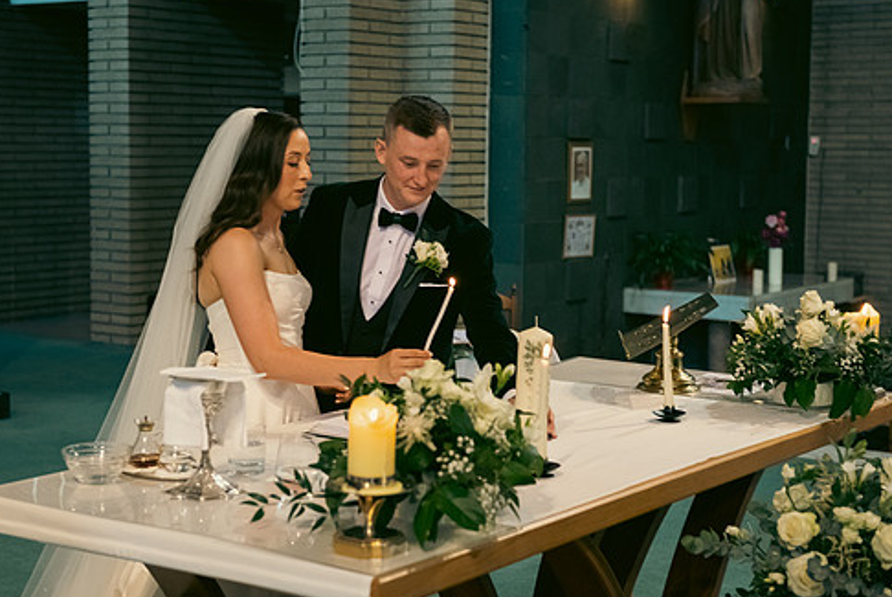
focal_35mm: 62
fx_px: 1538
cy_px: 256
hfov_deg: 32.3
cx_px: 417
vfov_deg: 21.9
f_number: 3.5
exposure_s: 1/160
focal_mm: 52
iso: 1000
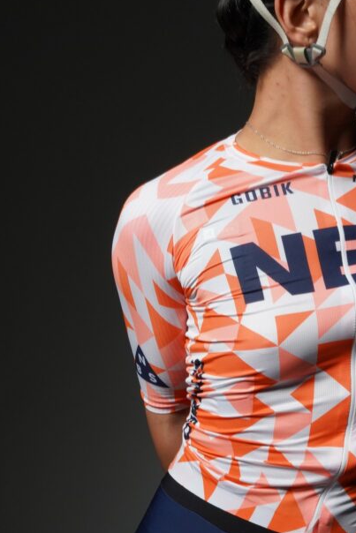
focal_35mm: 61
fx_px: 904
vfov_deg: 32.7
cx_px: 151
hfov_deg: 22.3
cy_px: 347
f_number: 14
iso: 1250
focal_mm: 36
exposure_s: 1/160
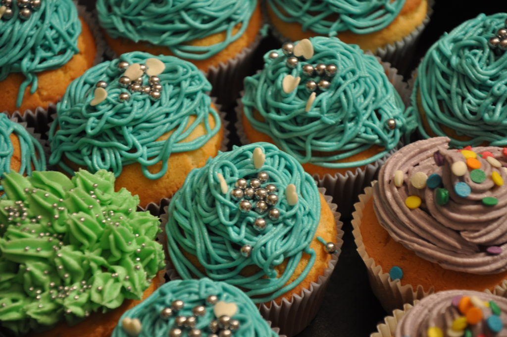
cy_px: 168
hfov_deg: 13.1
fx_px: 2215
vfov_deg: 8.7
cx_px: 254
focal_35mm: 158
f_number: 5.6
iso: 320
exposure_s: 1/5
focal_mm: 105
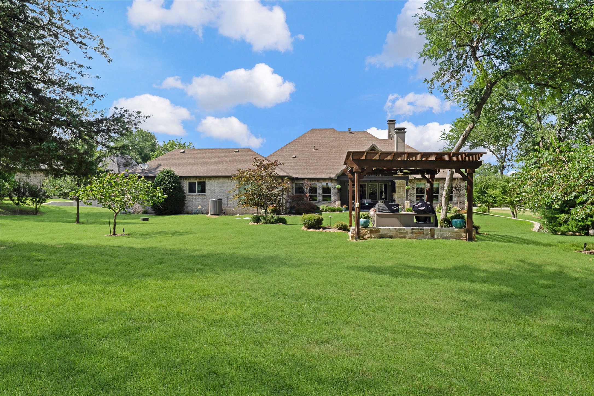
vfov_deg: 53.1
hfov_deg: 73.7
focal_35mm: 24
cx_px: 297
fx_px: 396
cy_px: 198
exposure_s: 1/640
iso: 500
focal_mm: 24
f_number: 9
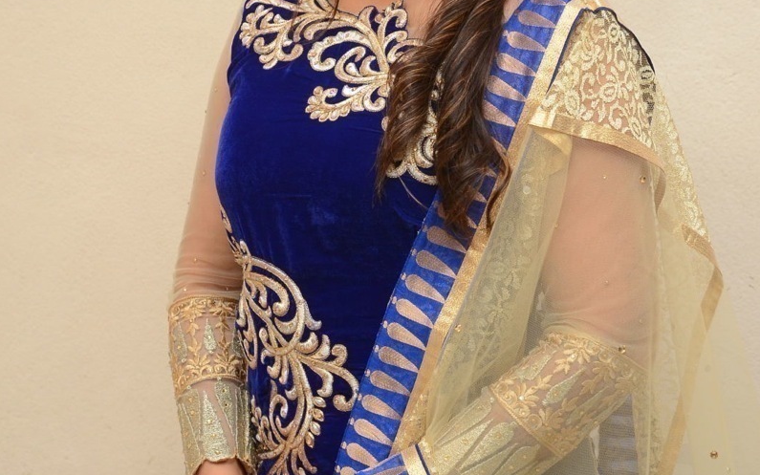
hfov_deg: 18.0
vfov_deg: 11.3
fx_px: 2403
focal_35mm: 116
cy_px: 128
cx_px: 379
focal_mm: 50
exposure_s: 1/100
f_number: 6.3
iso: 1000
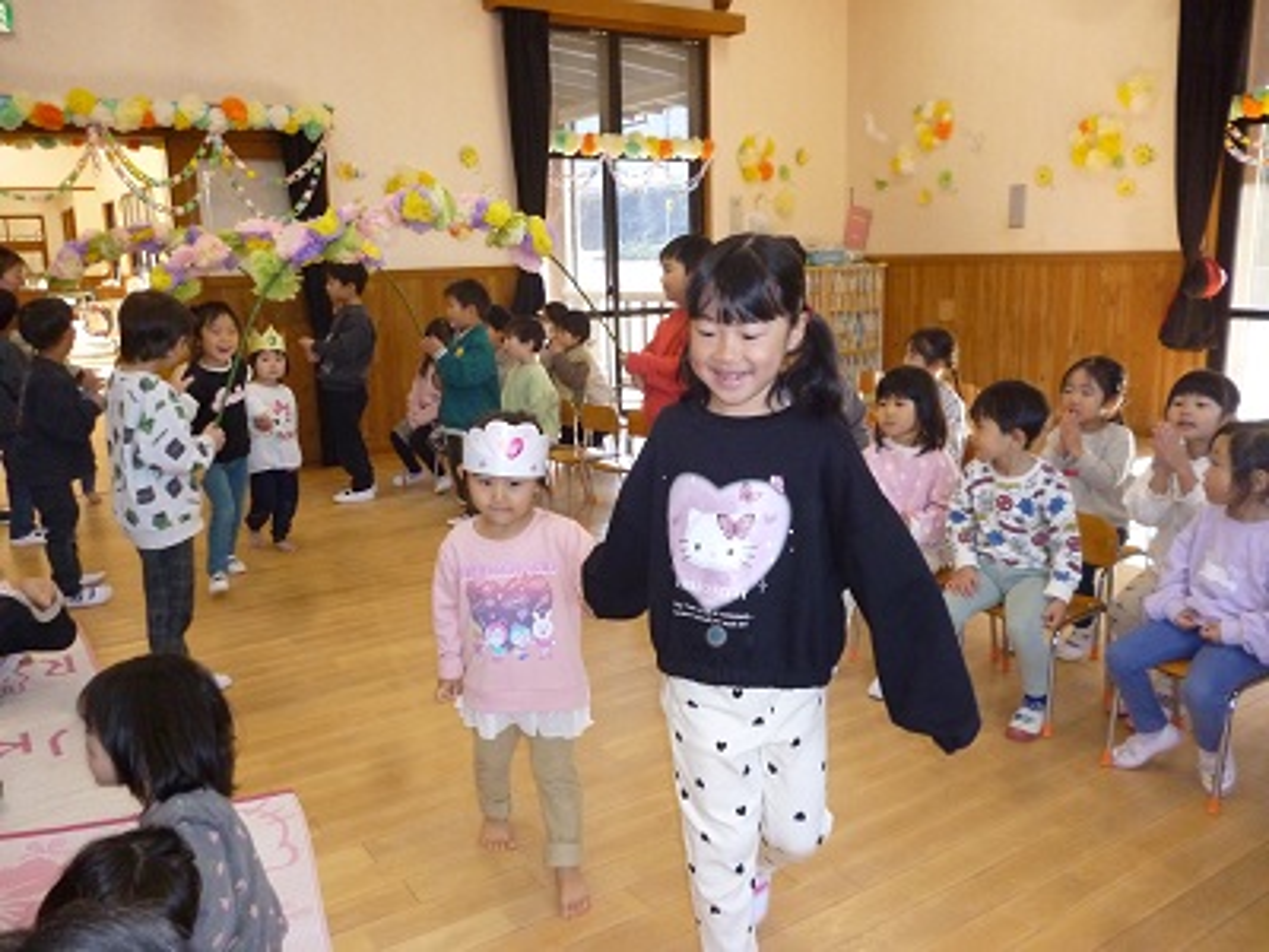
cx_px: 634
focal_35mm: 28
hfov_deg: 63.4
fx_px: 1026
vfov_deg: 49.7
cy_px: 476
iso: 400
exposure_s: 1/125
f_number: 3.1
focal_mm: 5
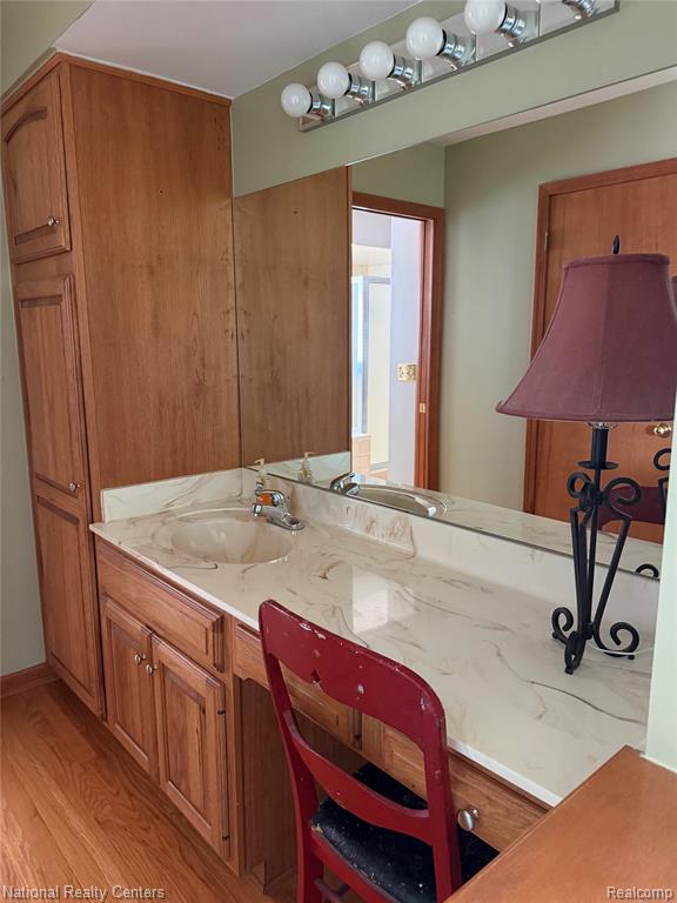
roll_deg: -1.1
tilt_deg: -11.1
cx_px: 338
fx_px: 626
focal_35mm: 24
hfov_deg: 56.8
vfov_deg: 71.6
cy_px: 452
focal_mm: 6.76
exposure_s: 1/40
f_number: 1.78
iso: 800
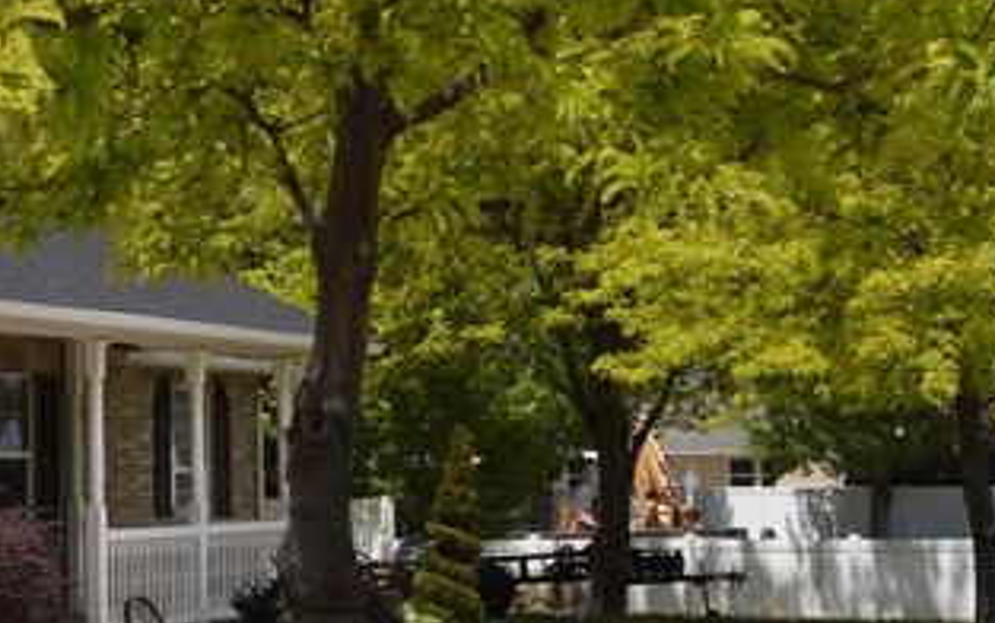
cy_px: 234
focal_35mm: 90
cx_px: -486
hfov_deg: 20.0
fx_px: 2442
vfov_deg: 14.5
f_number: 10
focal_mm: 18
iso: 100
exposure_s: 1/200
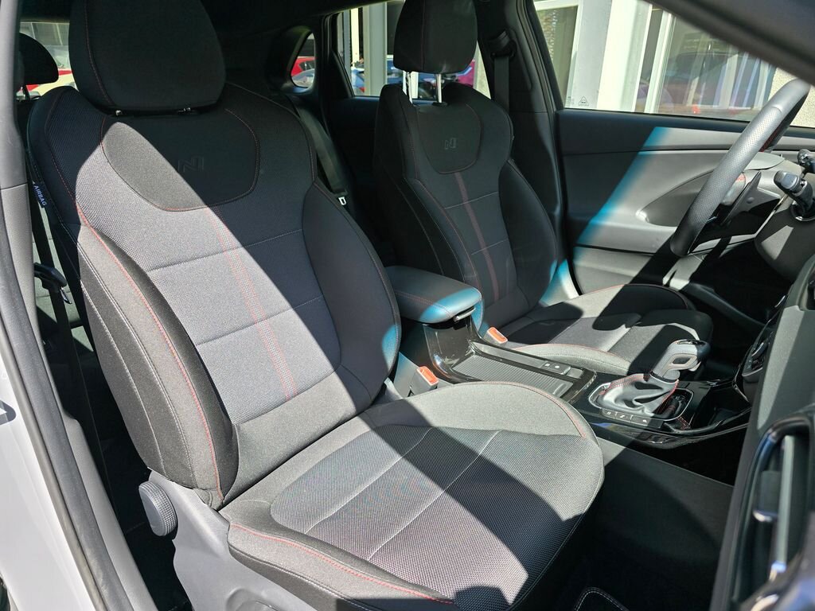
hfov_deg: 73.9
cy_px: 306
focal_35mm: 23
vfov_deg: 58.9
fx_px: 542
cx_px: 408
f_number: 1.7
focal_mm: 6.3
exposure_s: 1/180
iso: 20
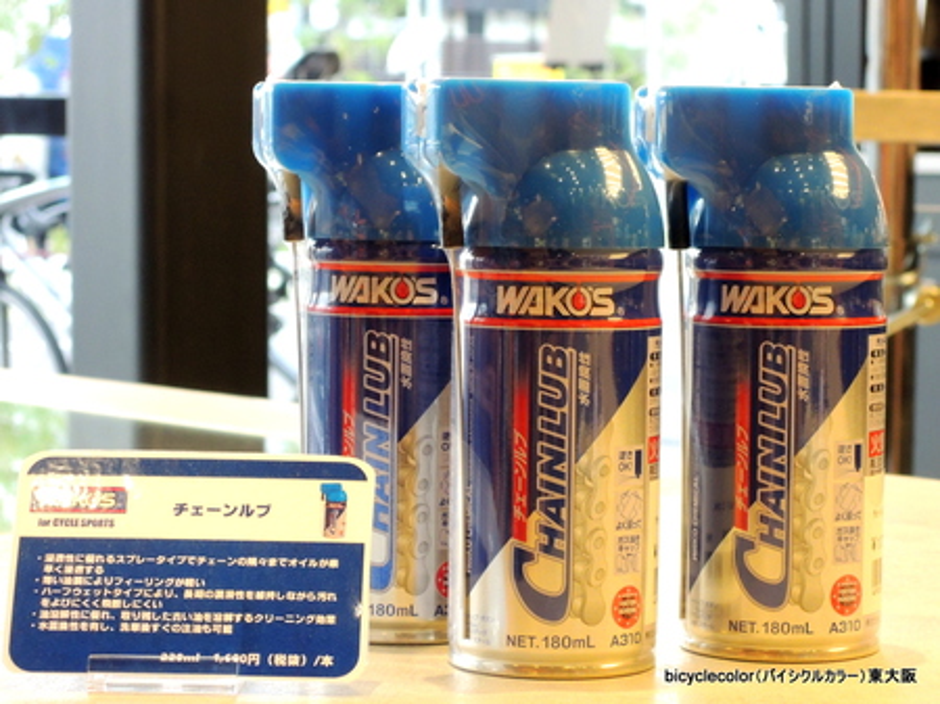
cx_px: 470
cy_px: 352
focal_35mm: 100
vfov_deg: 14.8
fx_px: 2714
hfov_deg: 19.6
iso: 450
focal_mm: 17.9
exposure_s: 1/30
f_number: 5.5
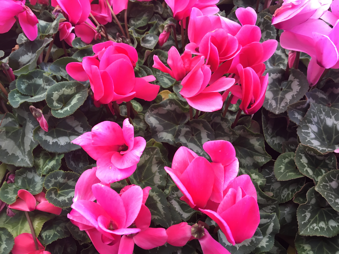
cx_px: 170
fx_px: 284
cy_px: 127
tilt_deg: -63.9
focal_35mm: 29
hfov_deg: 61.7
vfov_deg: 48.2
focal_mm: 4.15
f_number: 2.2
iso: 25
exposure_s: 1/30
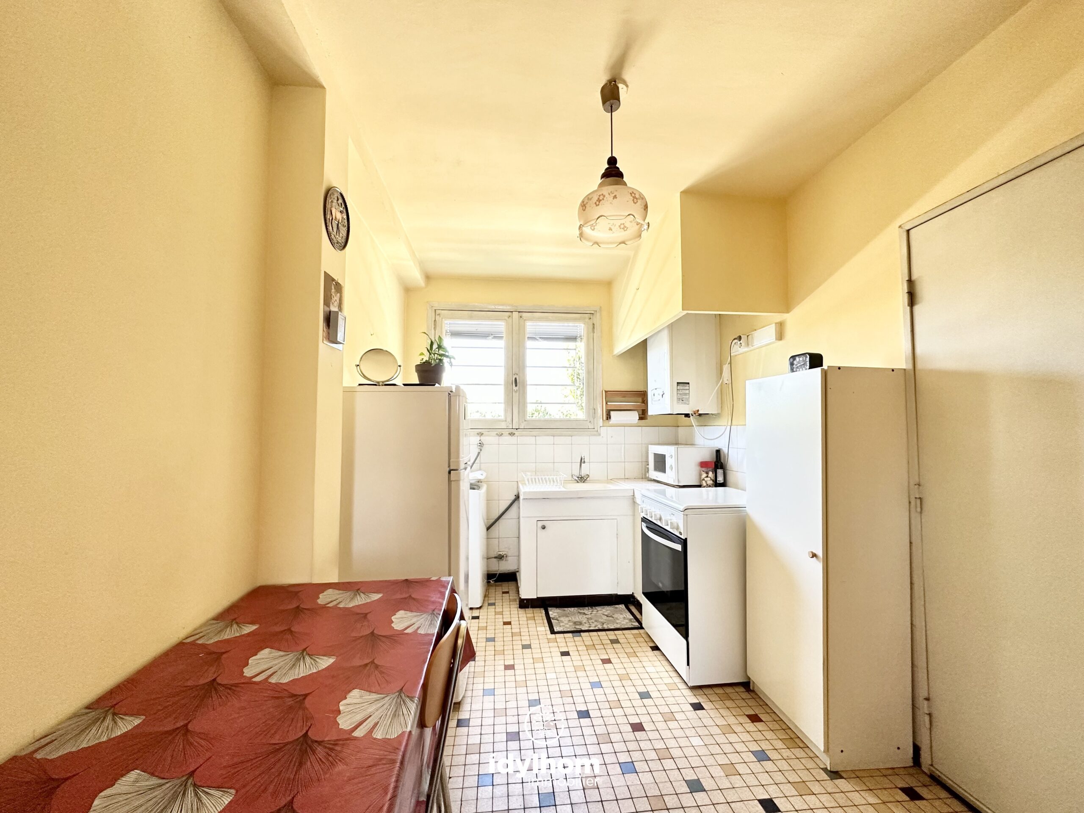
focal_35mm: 14
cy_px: 406
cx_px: 542
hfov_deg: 102.1
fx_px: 438
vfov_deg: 85.7
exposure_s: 1/100
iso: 320
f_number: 2.2
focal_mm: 2.22
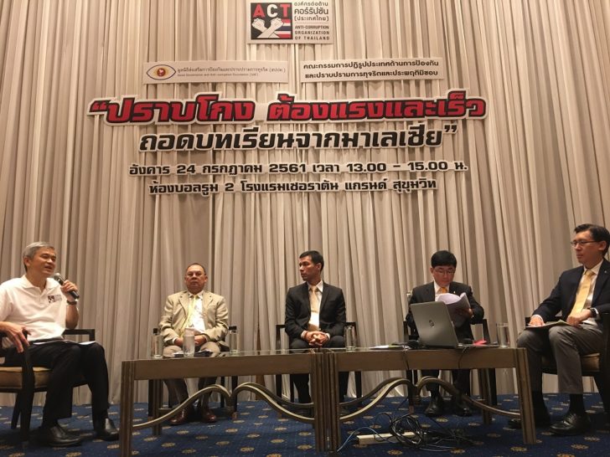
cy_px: 228
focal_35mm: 29
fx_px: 511
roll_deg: +1.7
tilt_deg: +11.0
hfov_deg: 61.7
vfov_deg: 48.2
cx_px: 305
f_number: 2.2
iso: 64
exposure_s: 1/17
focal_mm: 4.15
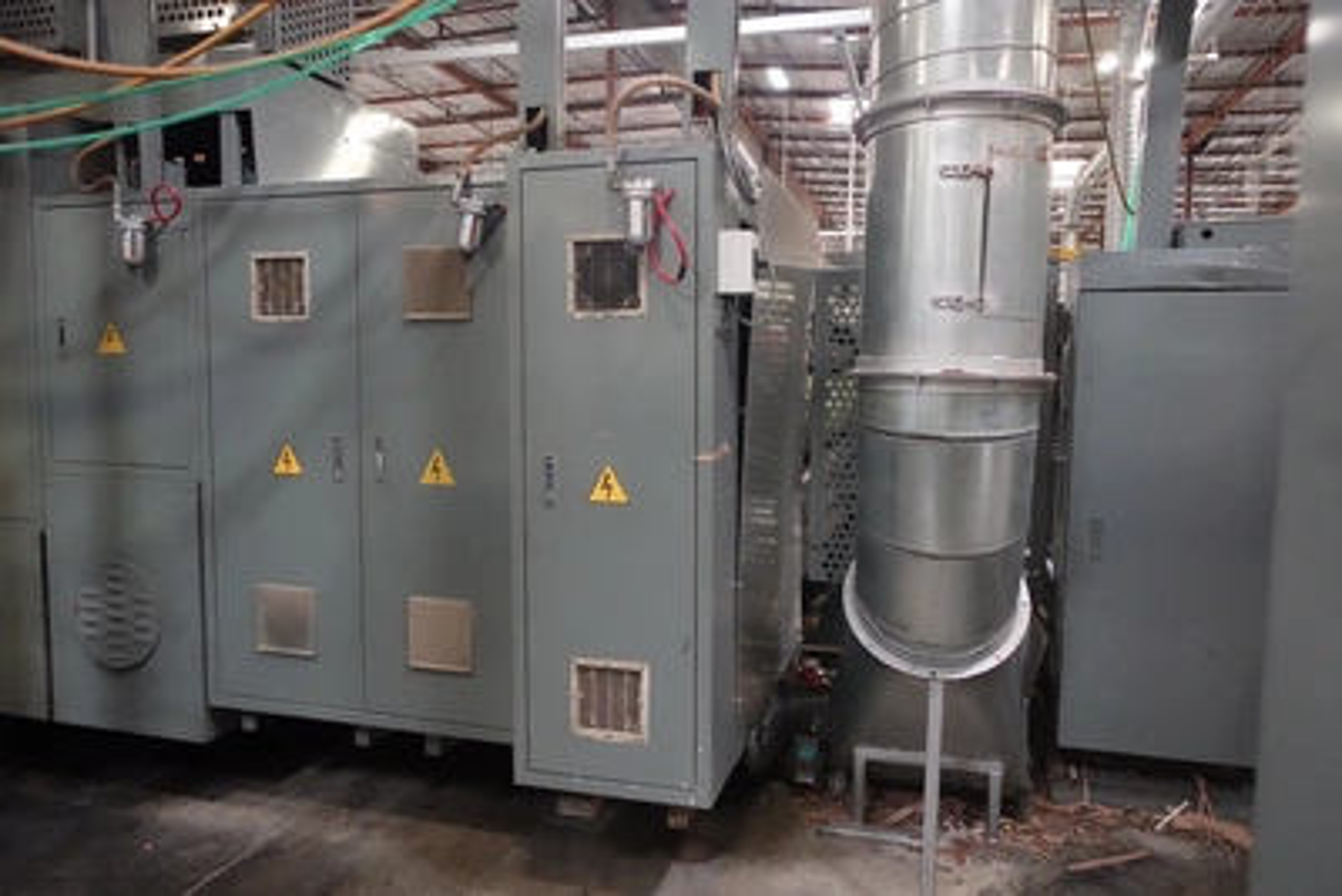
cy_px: 448
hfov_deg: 73.7
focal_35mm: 24
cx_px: 671
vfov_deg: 53.2
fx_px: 895
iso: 4000
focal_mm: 8.8
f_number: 1.8
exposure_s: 1/250
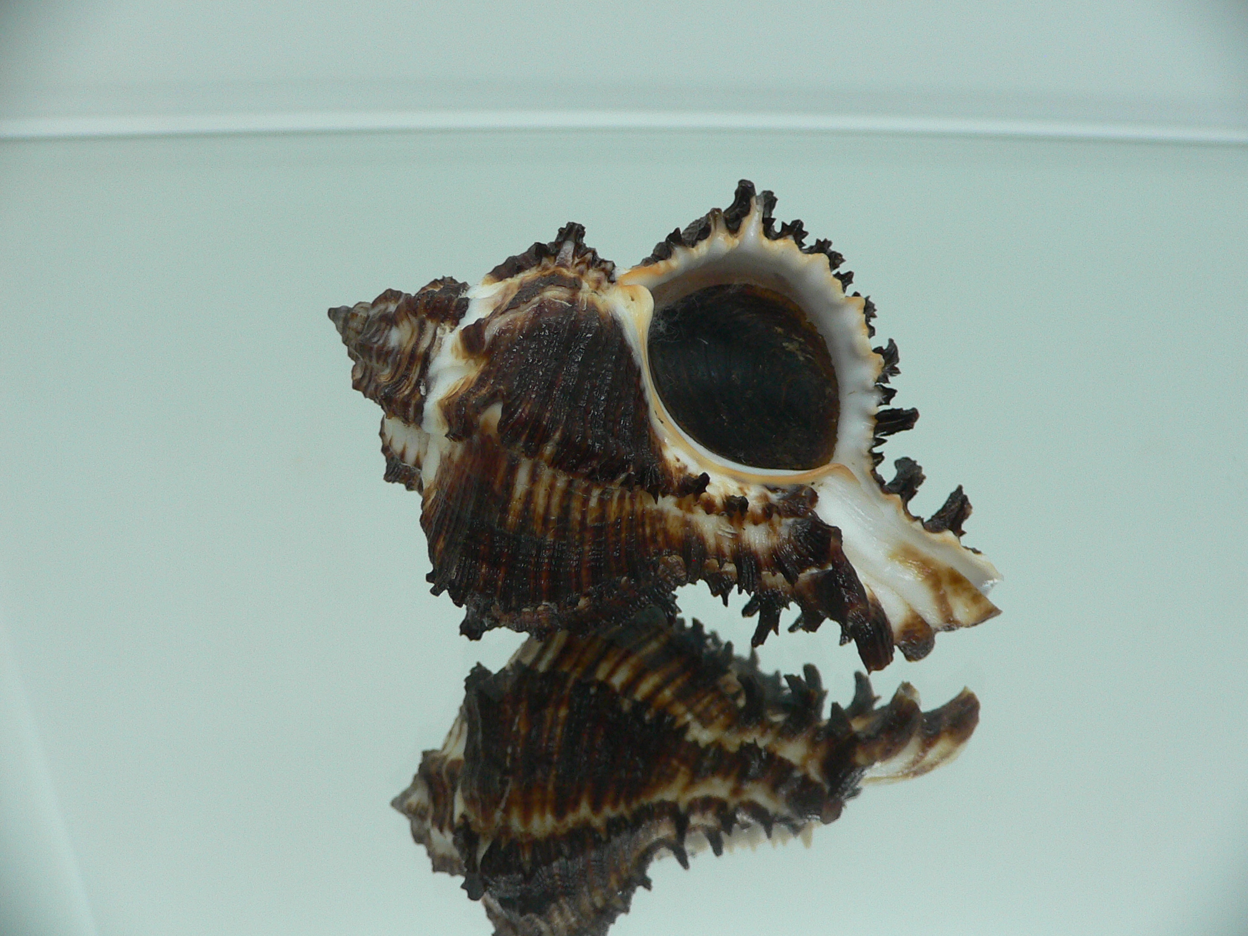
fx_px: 1262
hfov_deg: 52.6
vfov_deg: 40.7
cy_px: 468
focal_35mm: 35
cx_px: 624
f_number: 2.8
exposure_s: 1/60
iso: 100
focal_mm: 4.6
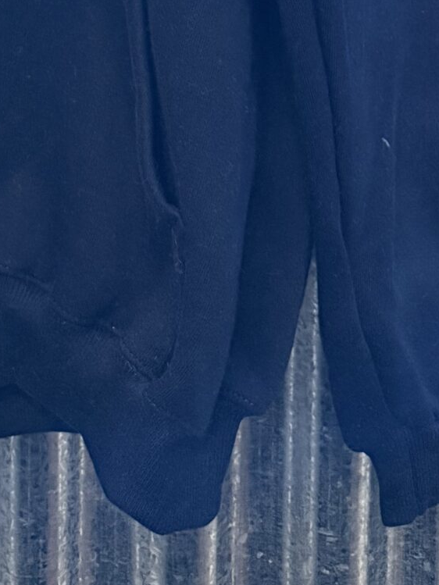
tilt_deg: -2.2
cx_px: -59
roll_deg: -0.4
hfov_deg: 17.3
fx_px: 1386
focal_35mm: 82
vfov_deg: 19.3
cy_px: -403
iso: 500
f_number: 1.78
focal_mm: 6.76
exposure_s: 1/50
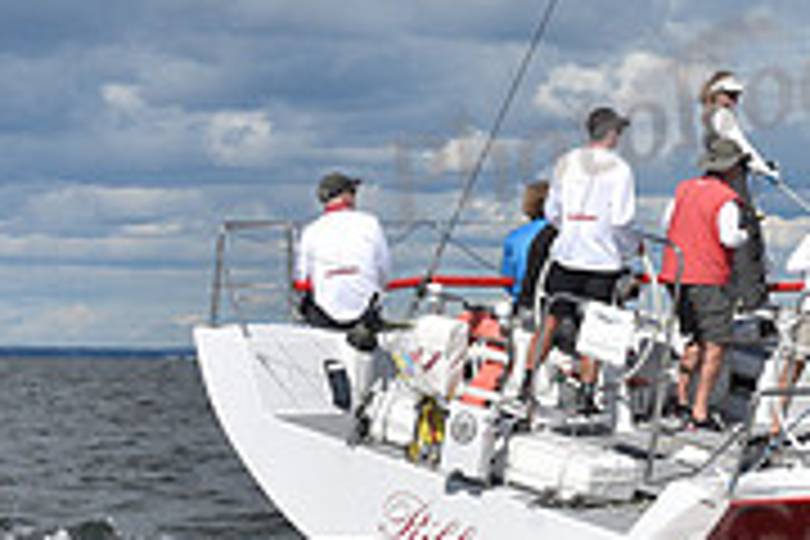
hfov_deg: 8.9
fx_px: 5062
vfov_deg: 6.1
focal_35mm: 225
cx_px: 1256
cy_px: 281
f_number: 11
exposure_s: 1/640
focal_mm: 70
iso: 250
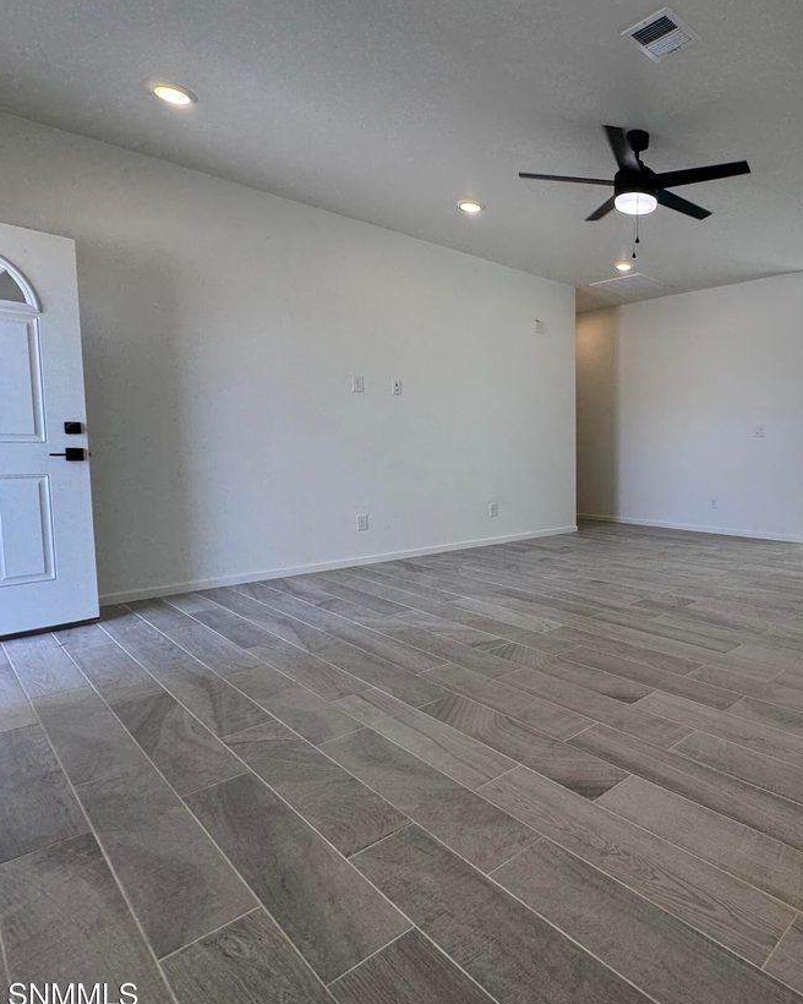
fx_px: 594
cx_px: 639
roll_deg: +0.3
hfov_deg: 62.5
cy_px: 495
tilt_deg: -5.6
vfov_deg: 80.4
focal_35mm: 20
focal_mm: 2.22
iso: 50
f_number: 2.2
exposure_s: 1/120
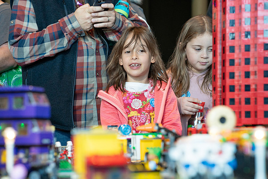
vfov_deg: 13.8
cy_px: 102
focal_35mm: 99
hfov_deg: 20.5
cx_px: 113
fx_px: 739
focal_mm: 85
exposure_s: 1/250
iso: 2000
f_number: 5.6
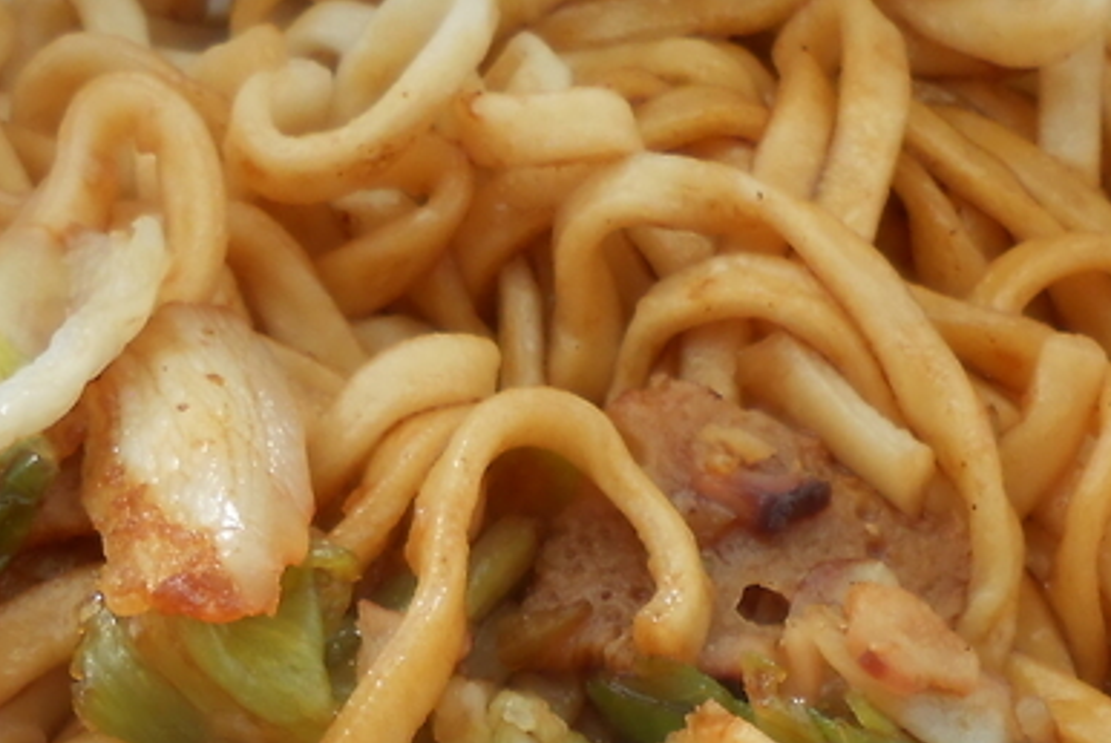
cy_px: 1071
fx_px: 2594
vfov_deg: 15.2
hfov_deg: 24.1
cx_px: 694
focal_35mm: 84
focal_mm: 4.6
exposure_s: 1/250
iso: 80
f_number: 3.5
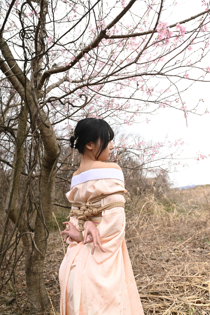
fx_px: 210
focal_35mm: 24
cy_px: 158
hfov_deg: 53.2
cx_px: 105
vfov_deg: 73.7
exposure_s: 1/5000
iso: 1600
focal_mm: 24
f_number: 4.5
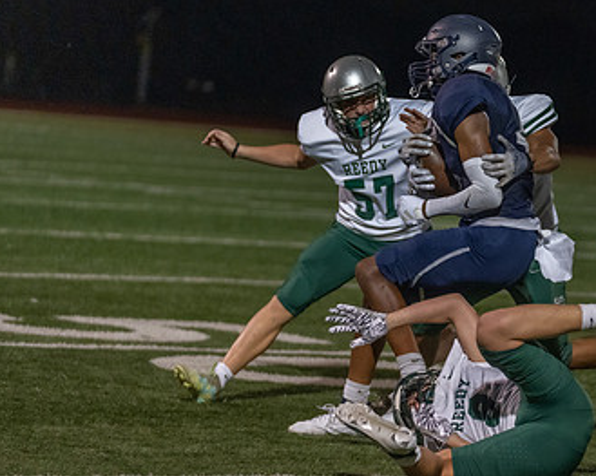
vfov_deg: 7.2
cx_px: 489
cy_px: 276
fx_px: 3791
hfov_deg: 9.0
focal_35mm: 215
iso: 5000
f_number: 2.8
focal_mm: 130
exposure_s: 1/1000
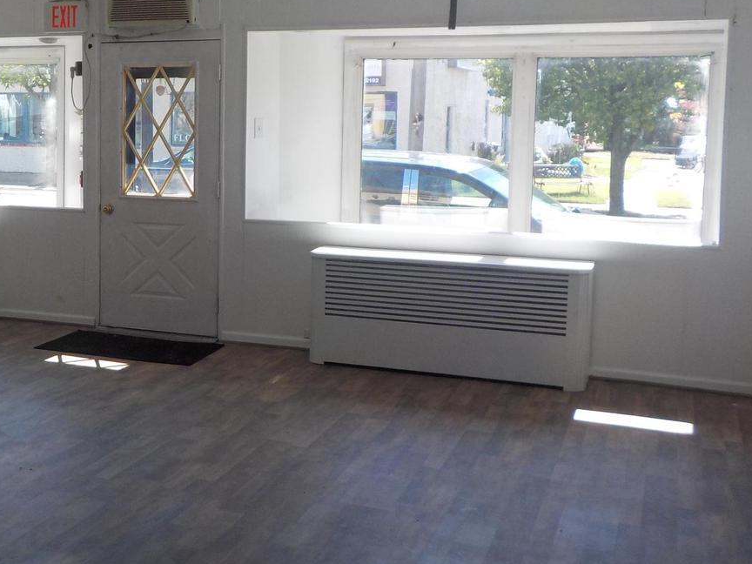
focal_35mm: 50
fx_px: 1086
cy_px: 207
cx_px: 130
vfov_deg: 29.0
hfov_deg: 36.6
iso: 125
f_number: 3.3
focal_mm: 4.1
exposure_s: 1/250
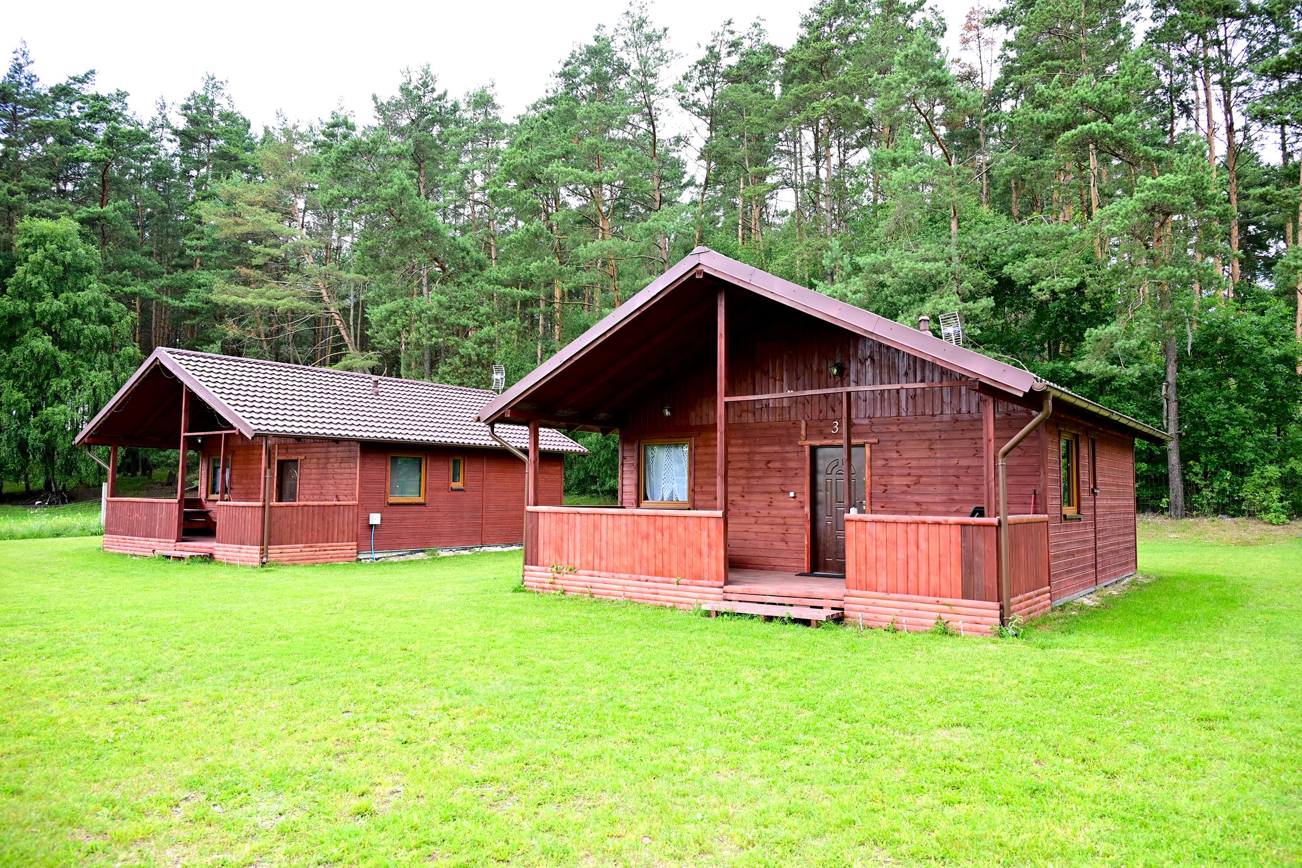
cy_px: 434
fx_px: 868
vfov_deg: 53.1
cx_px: 651
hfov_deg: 73.7
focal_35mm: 24
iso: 640
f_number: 4
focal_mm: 24
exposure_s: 1/640
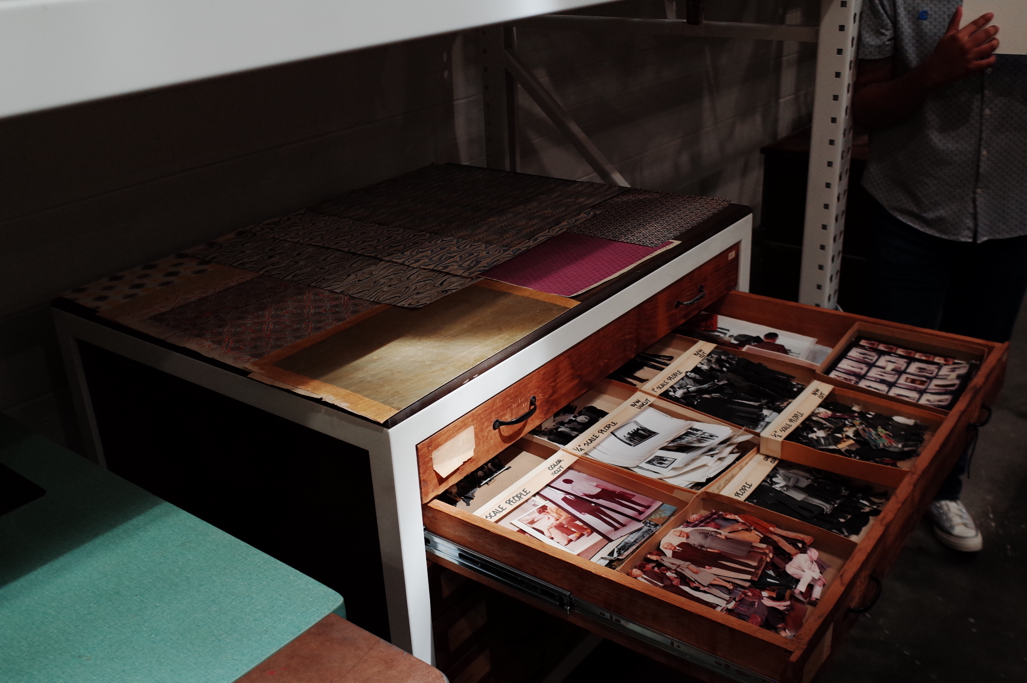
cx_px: 514
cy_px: 342
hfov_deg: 54.5
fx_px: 998
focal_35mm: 35
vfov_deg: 37.8
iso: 400
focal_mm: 18.3
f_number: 2.8
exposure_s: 1/250
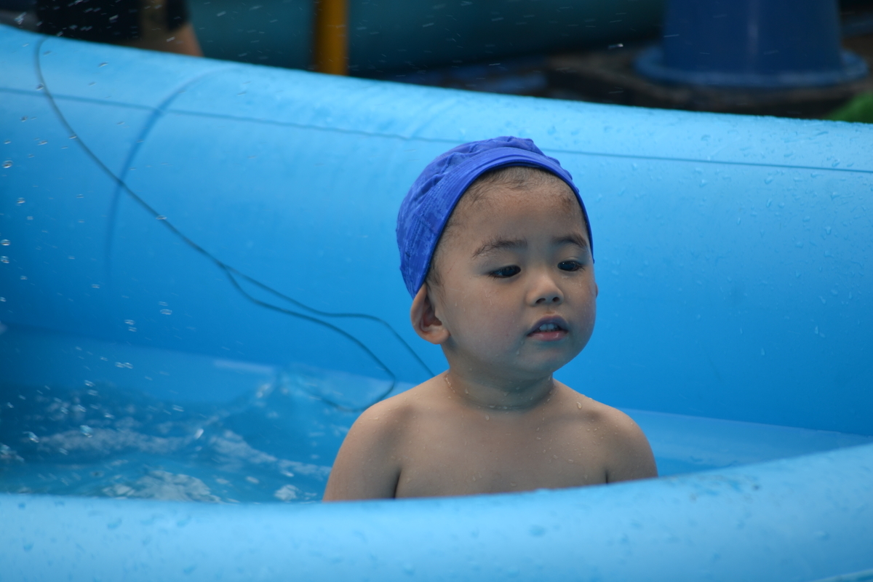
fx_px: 7274
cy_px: 291
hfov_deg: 6.9
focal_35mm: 300
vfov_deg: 4.6
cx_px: 436
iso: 100
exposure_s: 1/200
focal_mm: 200
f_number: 7.1
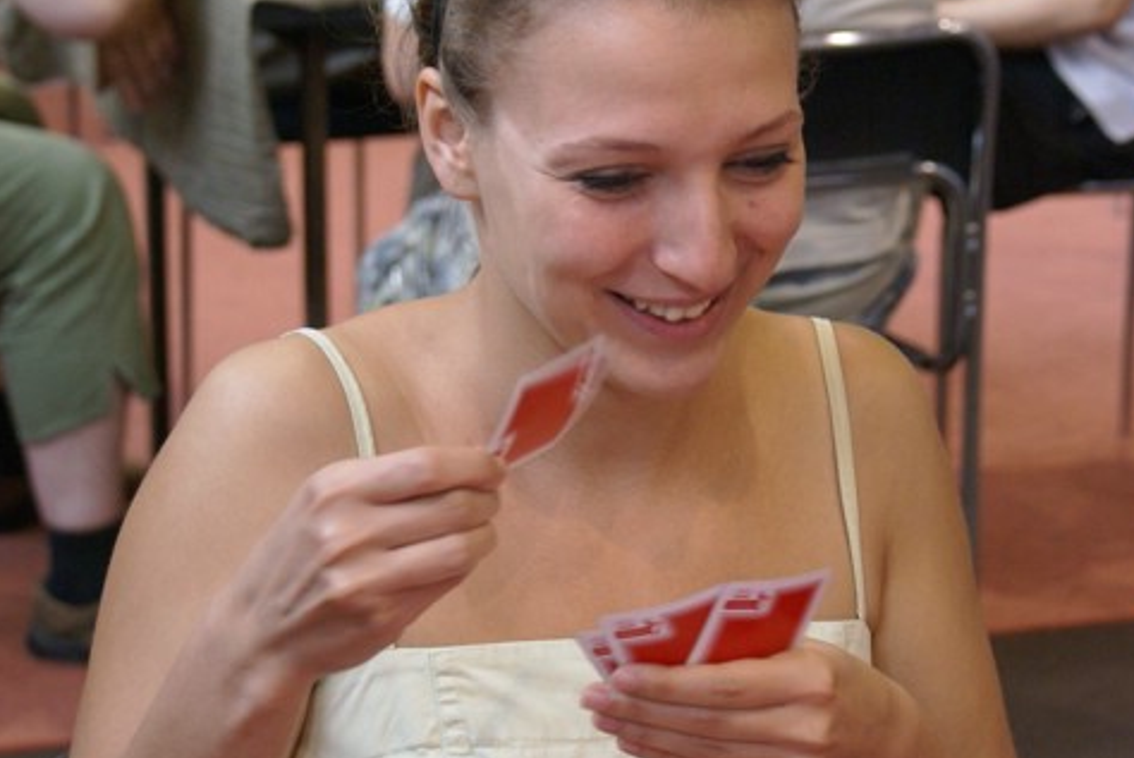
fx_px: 4193
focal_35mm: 133
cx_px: 665
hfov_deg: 15.4
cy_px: 263
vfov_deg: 10.3
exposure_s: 1/40
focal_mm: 60
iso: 800
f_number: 5.6
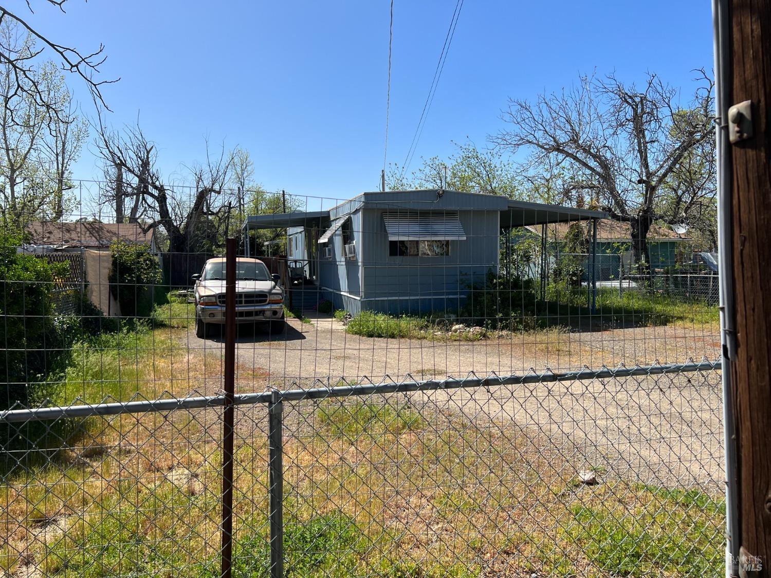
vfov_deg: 53.1
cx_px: 386
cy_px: 289
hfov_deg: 67.3
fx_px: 579
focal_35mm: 26
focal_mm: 5.7
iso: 50
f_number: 1.5
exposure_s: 1/4274
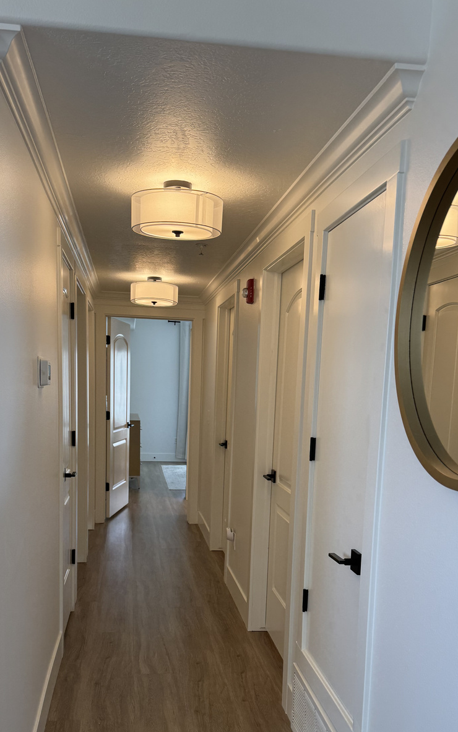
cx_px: 202
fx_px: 659
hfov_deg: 38.3
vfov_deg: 57.2
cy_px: 471
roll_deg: -1.2
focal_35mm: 33
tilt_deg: -7.7
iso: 80
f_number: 1.78
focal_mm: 6.76
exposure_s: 1/120
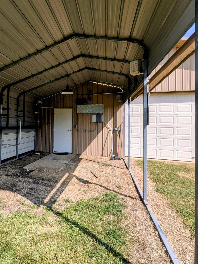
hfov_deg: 60.2
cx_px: 51
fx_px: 160
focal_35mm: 21
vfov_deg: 78.7
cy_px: 118
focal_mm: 1.85
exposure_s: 1/2137
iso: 56
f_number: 2.2
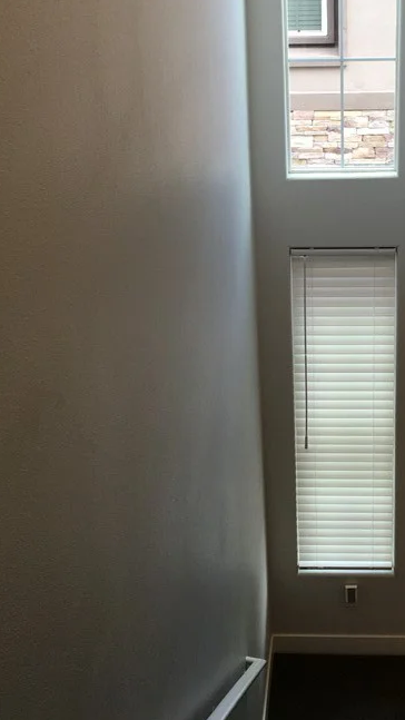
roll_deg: +1.0
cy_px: 209
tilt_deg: -17.5
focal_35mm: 50
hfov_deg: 23.7
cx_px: 305
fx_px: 954
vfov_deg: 40.5
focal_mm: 4.15
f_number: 2.2
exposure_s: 1/60
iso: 25
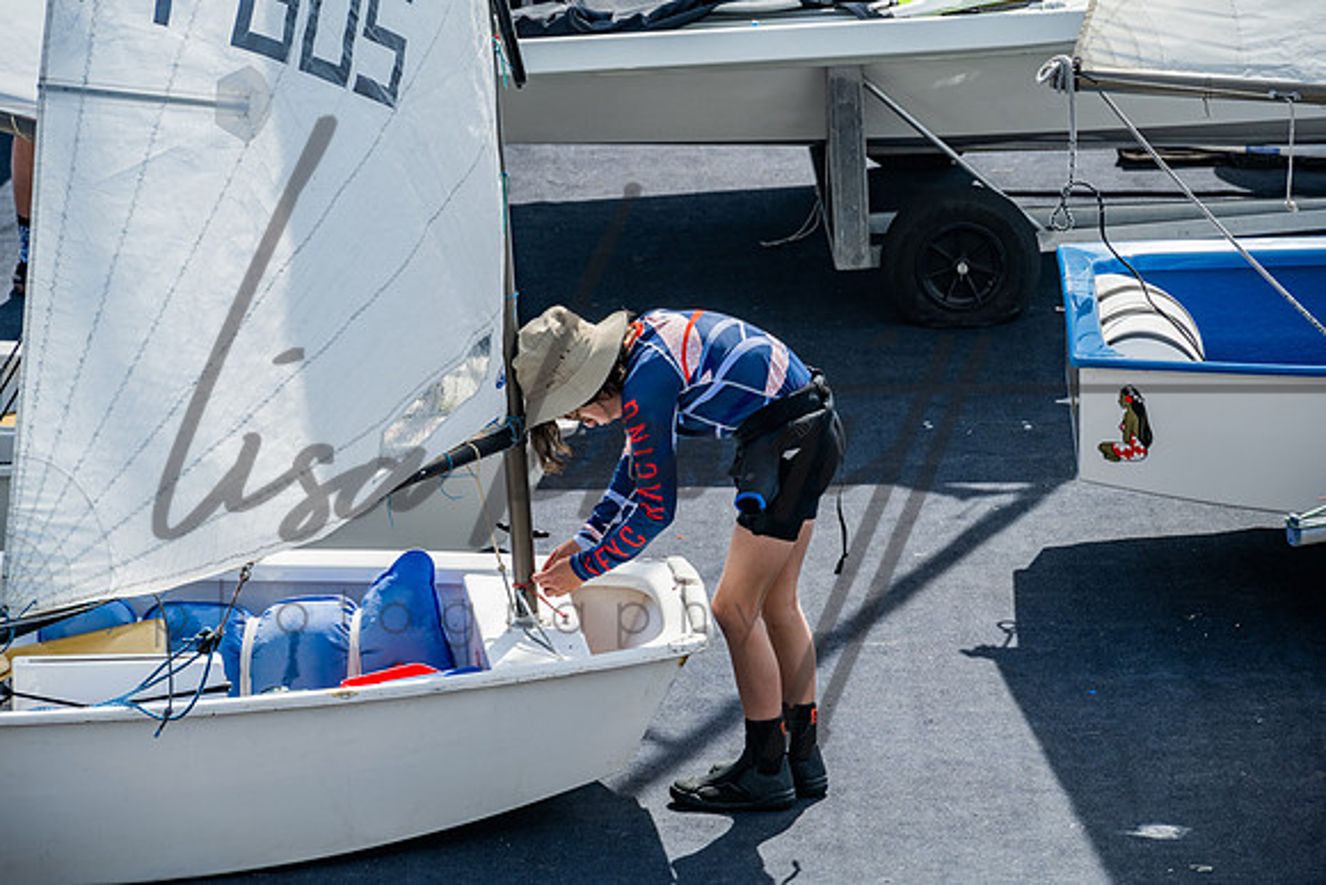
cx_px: 663
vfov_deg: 6.9
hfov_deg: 10.3
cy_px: 442
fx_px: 7368
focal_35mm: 200
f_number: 10
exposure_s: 1/125
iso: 250
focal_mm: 200
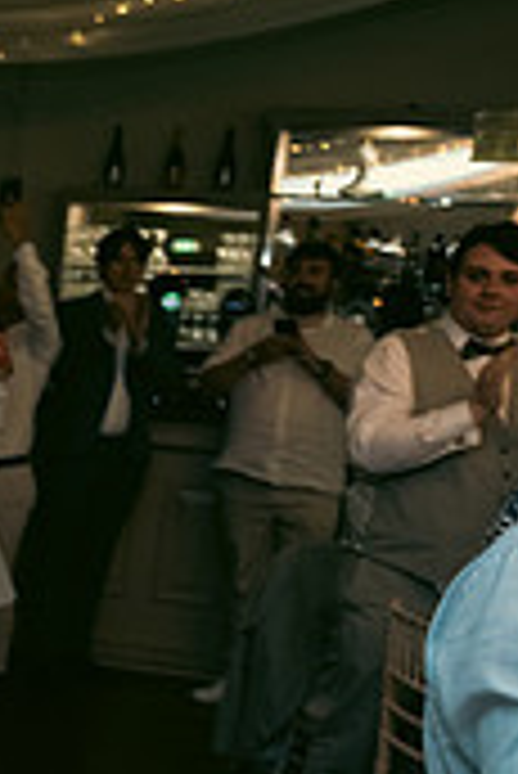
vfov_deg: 24.7
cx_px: -662
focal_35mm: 81
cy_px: 605
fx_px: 1745
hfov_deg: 13.3
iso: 800
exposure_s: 1/160
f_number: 3.5
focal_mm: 24
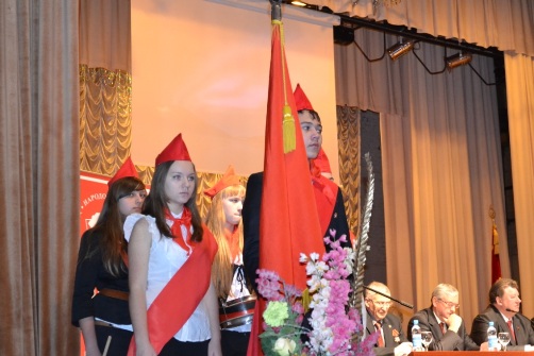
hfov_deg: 29.9
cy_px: 178
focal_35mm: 68
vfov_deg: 20.2
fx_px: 1001
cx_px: 267
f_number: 5.3
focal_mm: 45
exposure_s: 1/60
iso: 3200
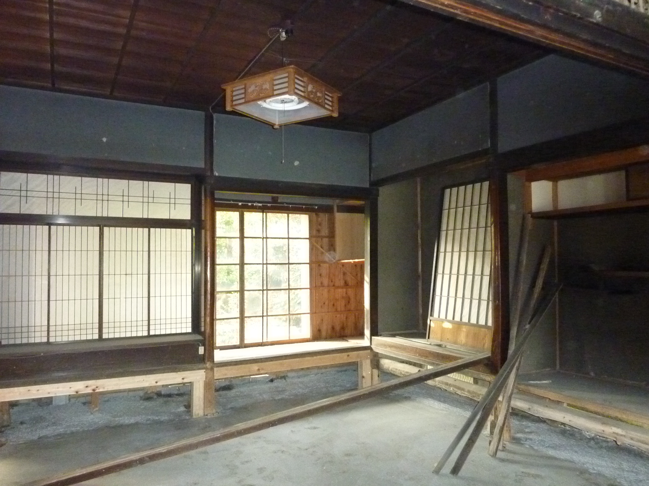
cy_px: 243
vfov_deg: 54.9
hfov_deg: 69.4
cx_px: 324
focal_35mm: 25
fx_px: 469
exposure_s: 1/30
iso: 1000
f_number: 3.3
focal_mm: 4.1
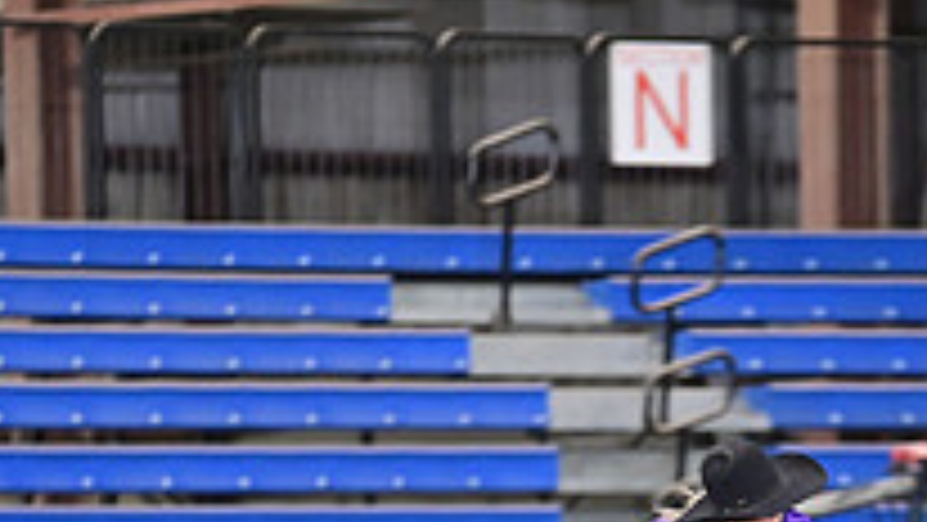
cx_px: 711
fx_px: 14482
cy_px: 790
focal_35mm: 589
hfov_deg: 3.7
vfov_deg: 2.1
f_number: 3.2
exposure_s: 1/250
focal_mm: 200
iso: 1600
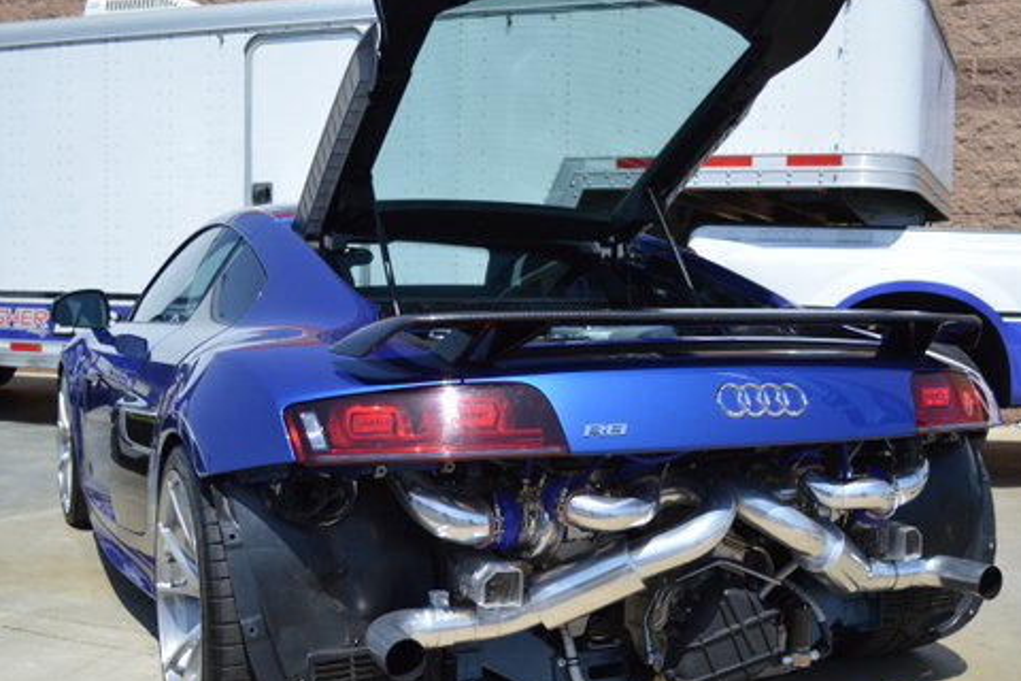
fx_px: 1248
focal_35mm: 44
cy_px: 447
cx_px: 574
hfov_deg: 44.4
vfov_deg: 30.3
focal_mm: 22
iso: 400
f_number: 3.8
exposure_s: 1/4000
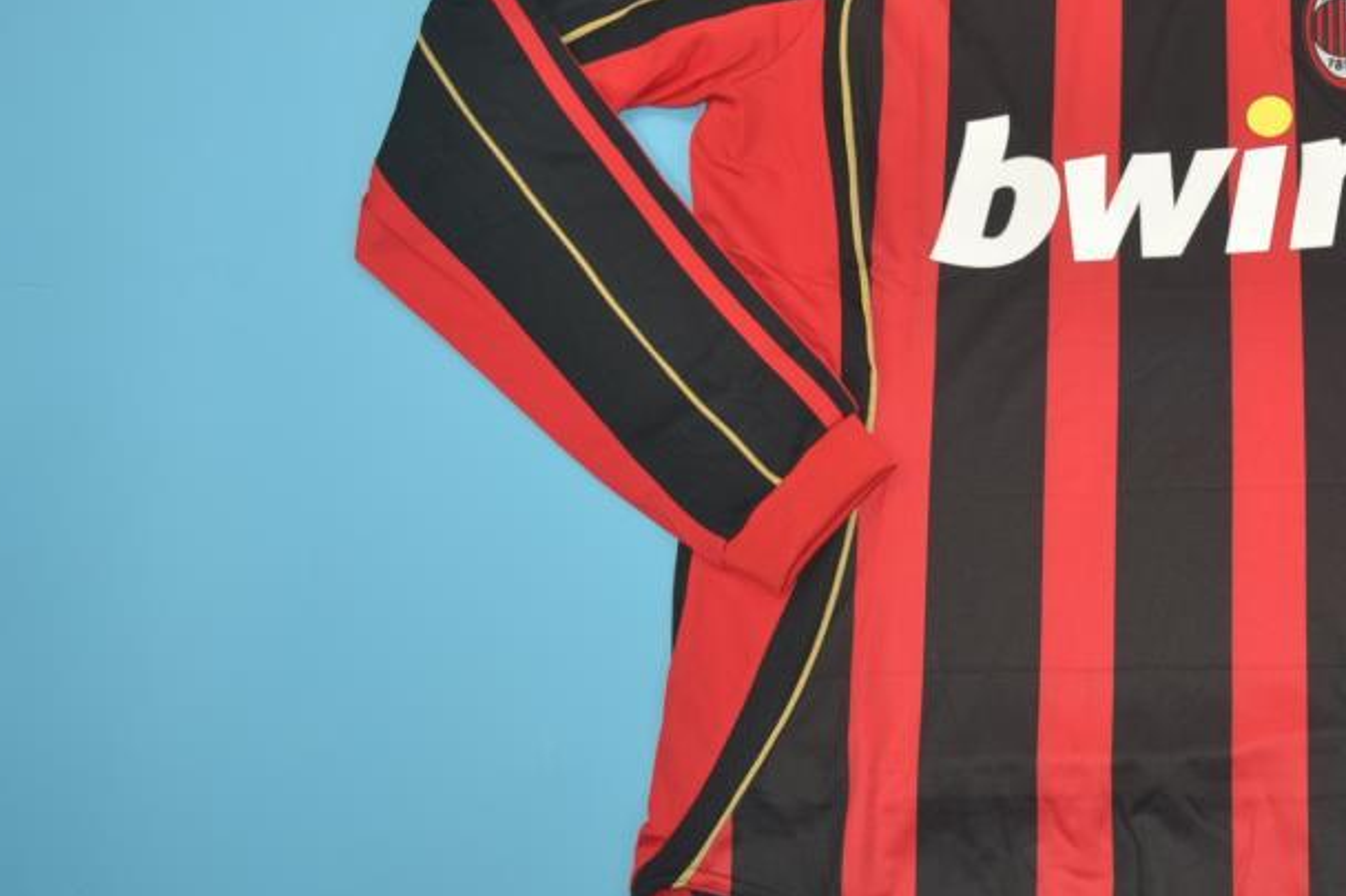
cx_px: 1160
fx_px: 1794
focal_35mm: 48
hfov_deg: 38.8
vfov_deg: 27.8
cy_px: 281
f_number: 3.5
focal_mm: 18
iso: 200
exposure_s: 1/200
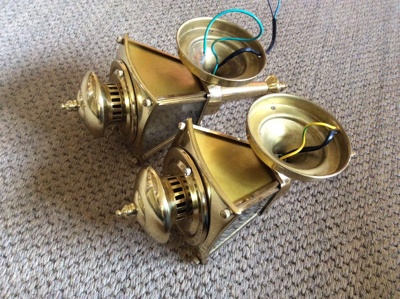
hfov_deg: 56.9
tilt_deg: -55.3
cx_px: 200
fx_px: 369
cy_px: 150
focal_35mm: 32
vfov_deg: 44.1
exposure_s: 1/17
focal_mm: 3.3
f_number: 2.4
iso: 250
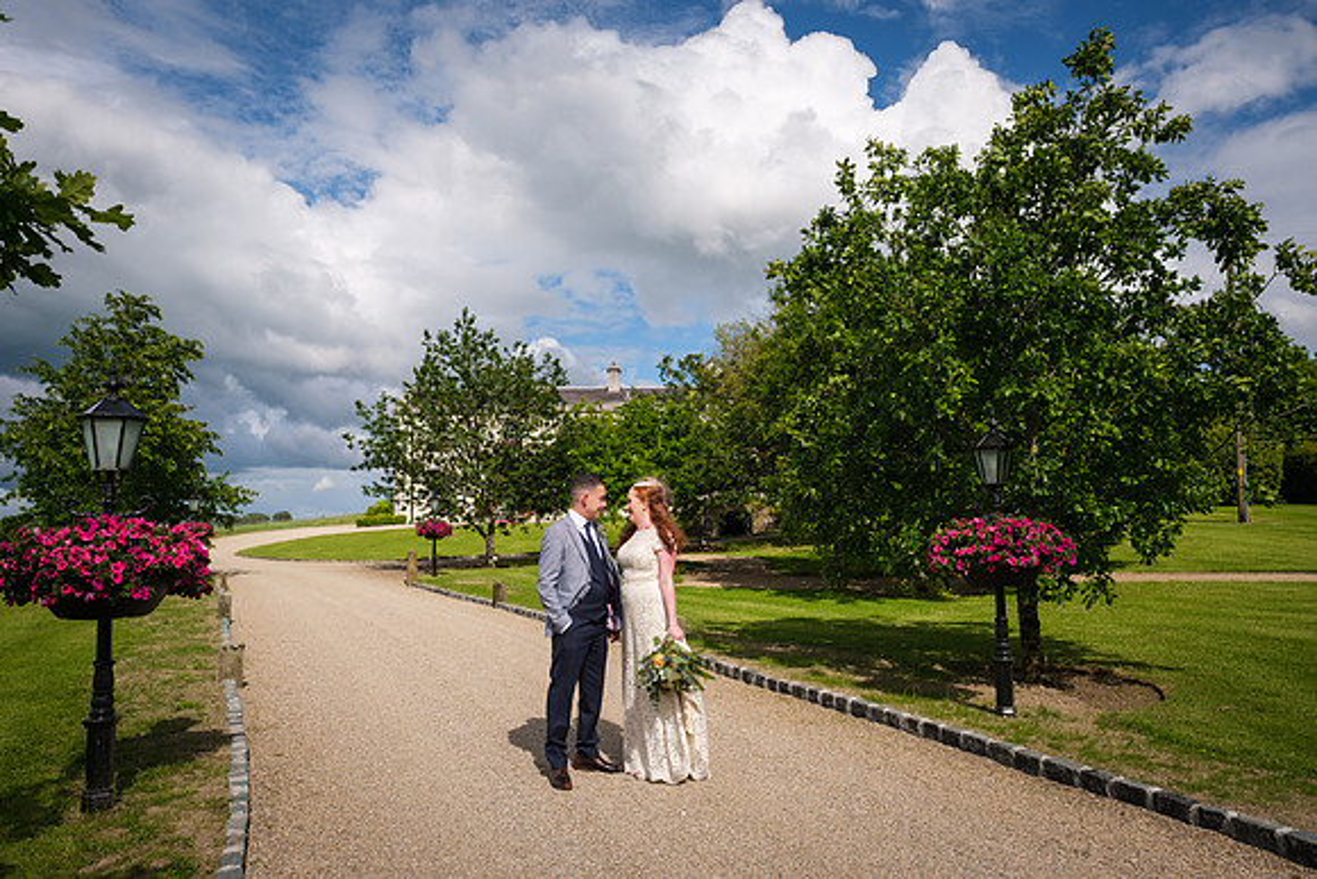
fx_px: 878
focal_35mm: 24
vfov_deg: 53.2
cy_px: 440
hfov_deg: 73.7
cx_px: 658
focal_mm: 16
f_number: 5
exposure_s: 1/2000
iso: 200
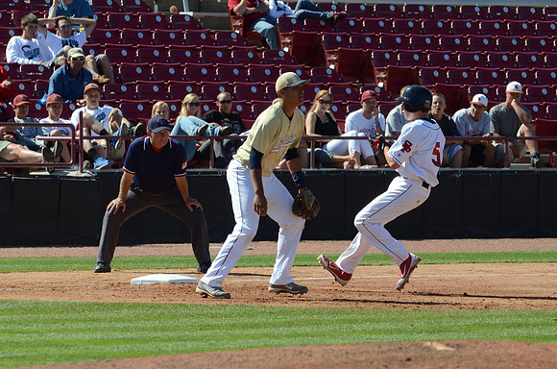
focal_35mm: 232
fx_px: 3589
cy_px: 184
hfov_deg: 8.9
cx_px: 278
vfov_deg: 5.9
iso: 1250
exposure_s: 1/8000
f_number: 4.8
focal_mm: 155
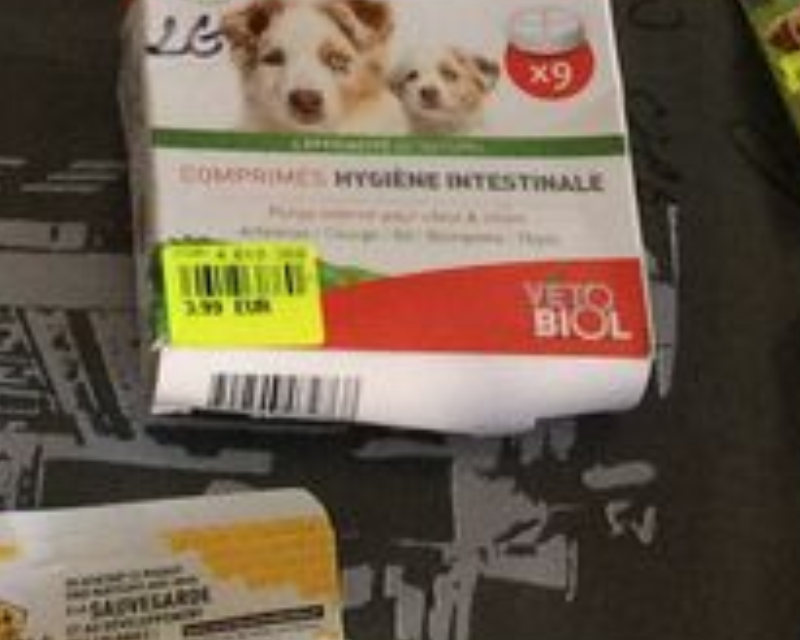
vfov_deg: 11.0
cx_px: 312
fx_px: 3267
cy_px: -90
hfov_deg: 13.9
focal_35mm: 138
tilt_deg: -53.1
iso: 250
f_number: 2.2
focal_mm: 4.15
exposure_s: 1/33
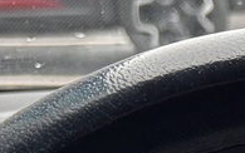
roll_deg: +1.7
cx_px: 599
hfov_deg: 9.2
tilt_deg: -25.3
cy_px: 528
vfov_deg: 5.8
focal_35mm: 203
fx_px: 1356
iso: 125
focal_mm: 5.96
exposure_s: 1/115
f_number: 1.6
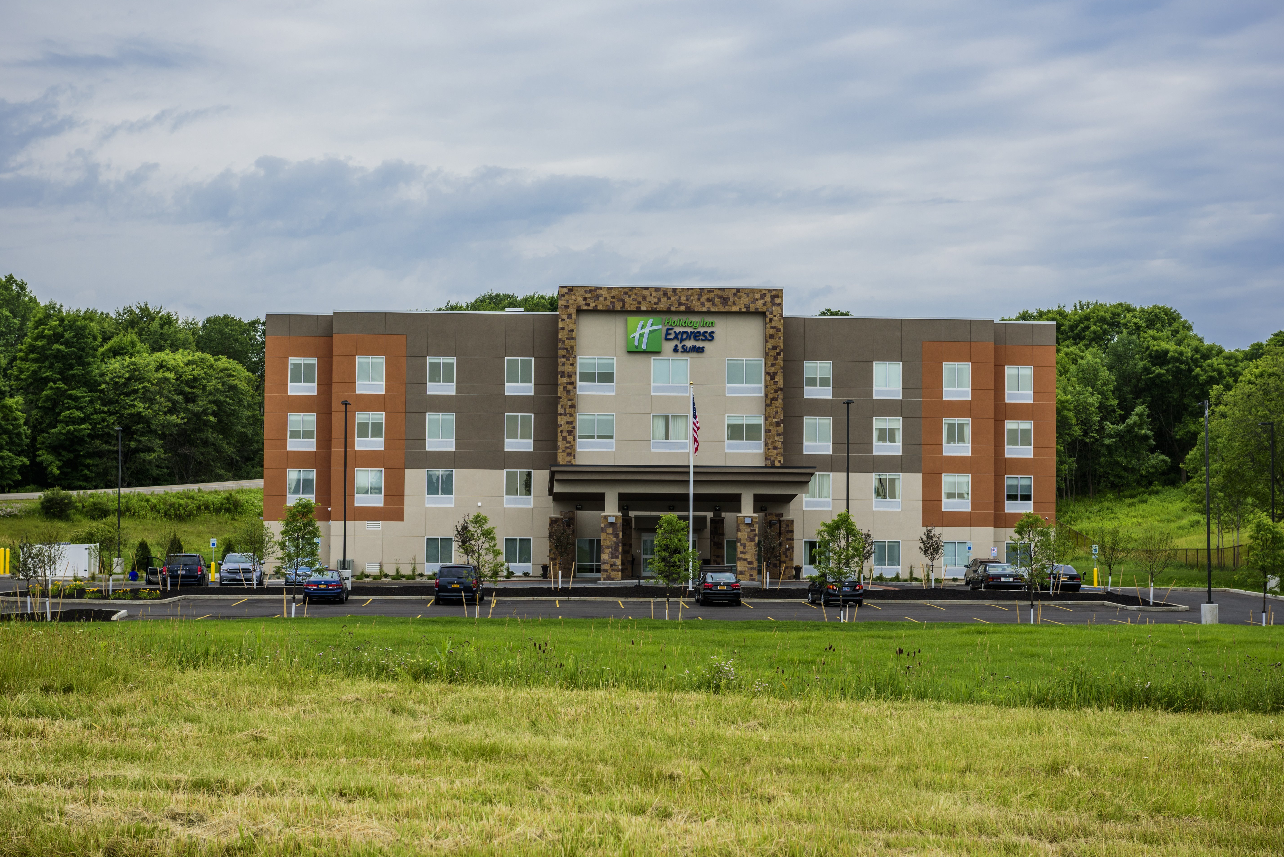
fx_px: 2640
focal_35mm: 74
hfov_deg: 27.3
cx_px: 645
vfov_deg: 18.4
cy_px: 421
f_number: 9
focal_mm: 70
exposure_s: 1/250
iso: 200
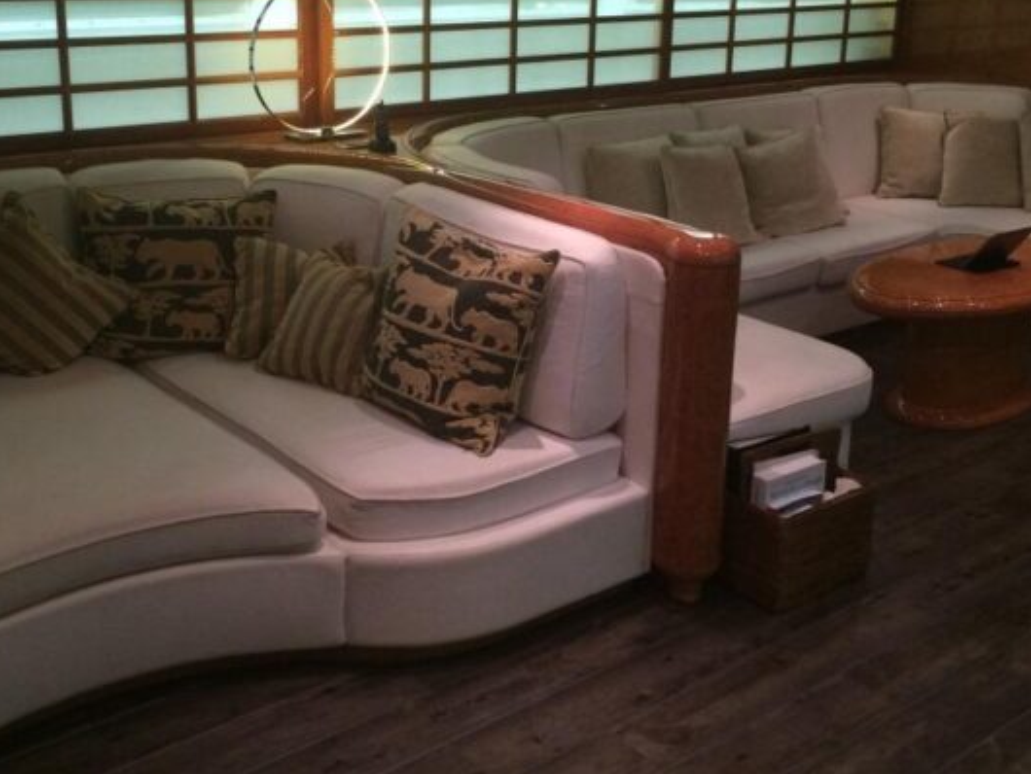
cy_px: 233
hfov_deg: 44.7
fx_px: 1251
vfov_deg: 33.9
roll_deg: -0.2
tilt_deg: -14.9
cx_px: 477
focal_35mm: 42
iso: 200
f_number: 2.2
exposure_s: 1/33
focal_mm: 4.15
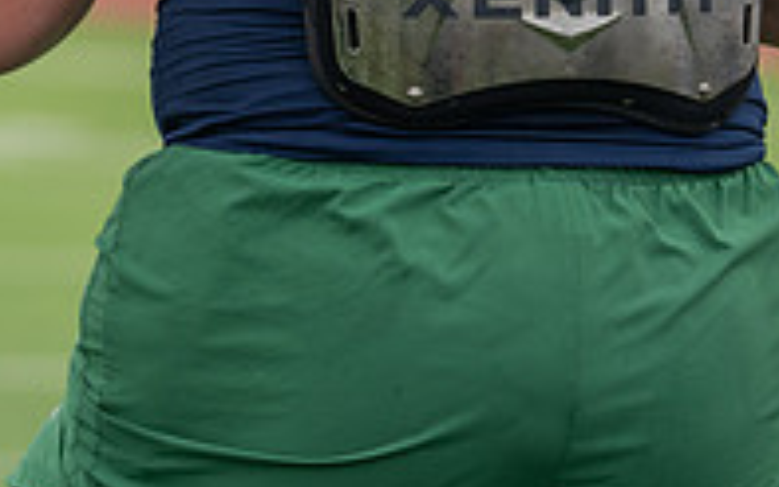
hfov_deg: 4.7
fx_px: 9551
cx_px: 358
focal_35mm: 450
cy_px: -384
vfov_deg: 2.9
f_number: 3.5
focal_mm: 124
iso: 250
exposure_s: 1/1250
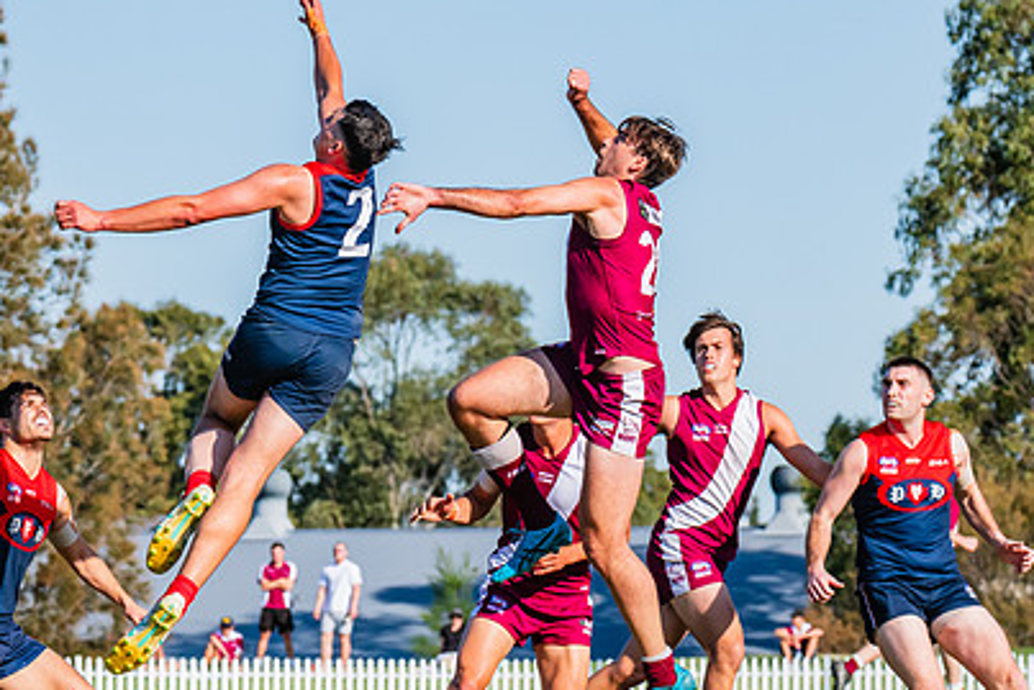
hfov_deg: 5.3
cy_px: 404
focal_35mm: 390
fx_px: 11205
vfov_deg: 3.5
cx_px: 224
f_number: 11
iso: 800
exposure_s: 1/1250
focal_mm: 210
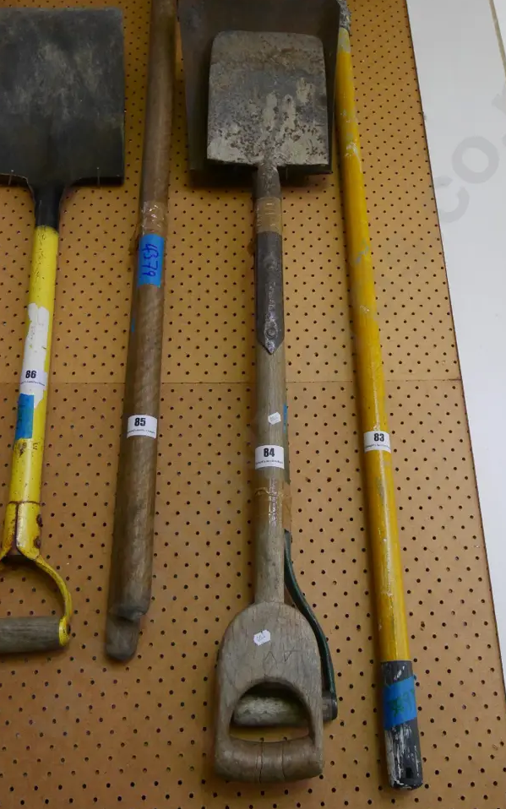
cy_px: 393
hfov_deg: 37.2
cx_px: 299
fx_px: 750
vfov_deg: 56.7
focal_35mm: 34
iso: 3200
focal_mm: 15
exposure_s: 1/20
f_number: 4
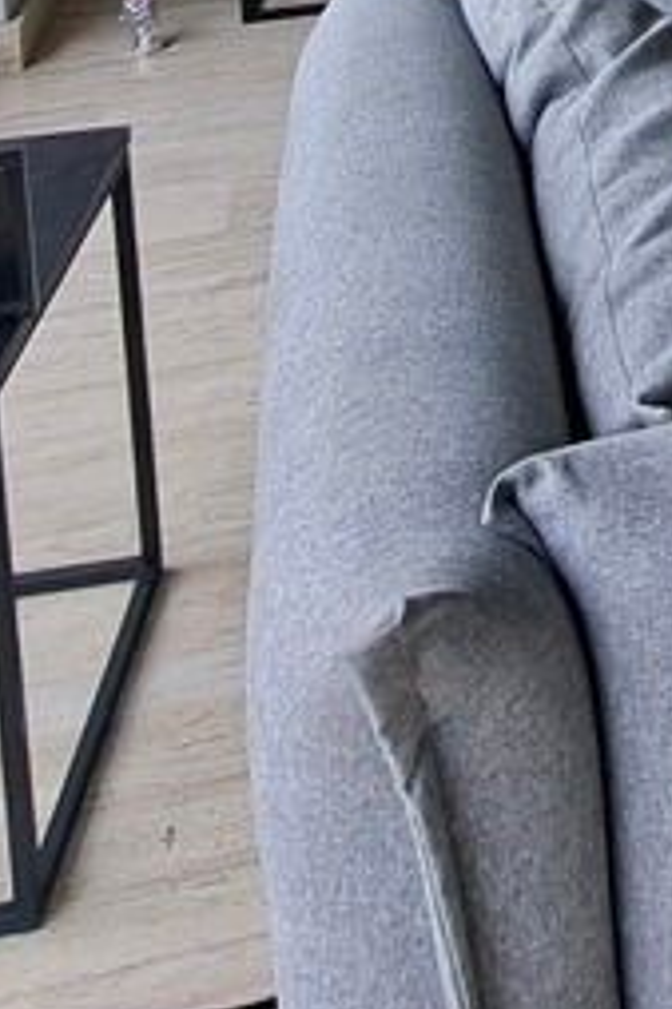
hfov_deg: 19.1
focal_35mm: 64
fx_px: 1794
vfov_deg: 24.7
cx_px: 946
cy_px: -485
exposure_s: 1/120
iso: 40
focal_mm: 1.74
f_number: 2.2
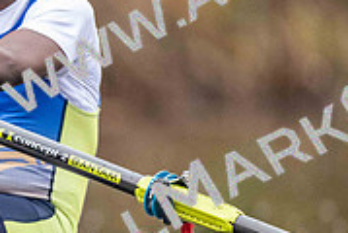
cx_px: -140
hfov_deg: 1.1
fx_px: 18794
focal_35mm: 1941
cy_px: 145
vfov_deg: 0.7
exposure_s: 1/2500
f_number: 4
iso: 7200
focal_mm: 600
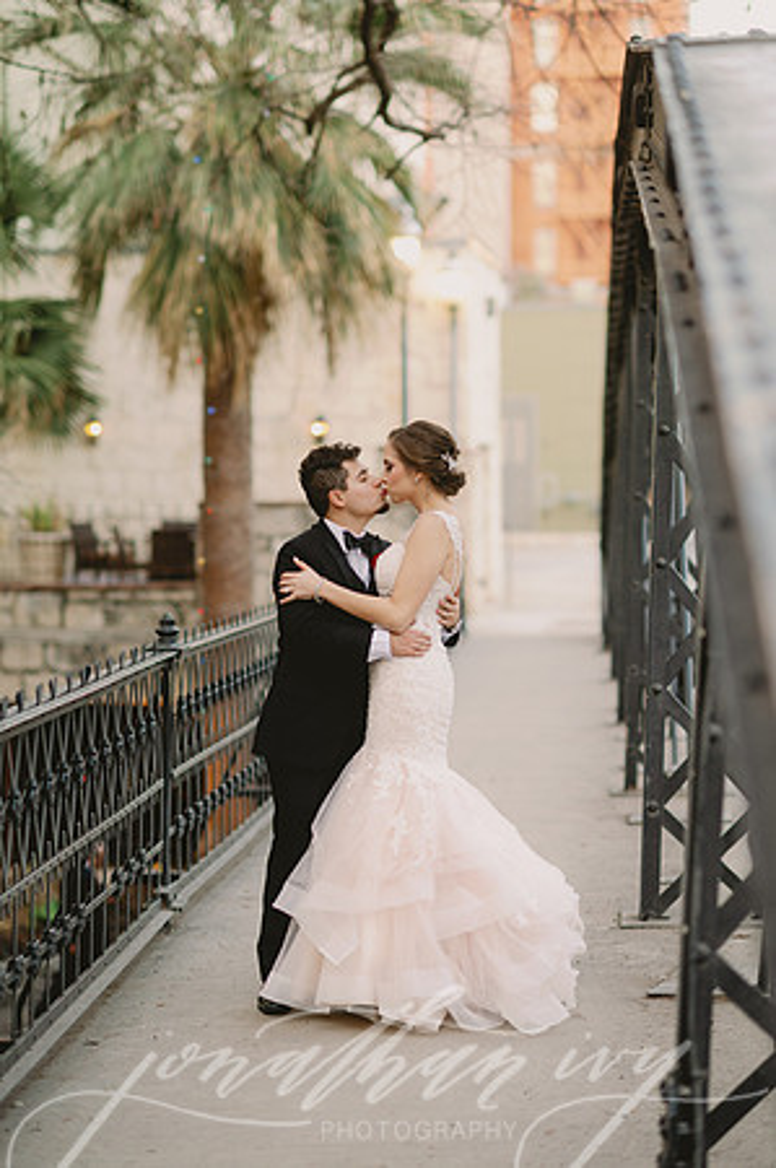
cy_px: 584
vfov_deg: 23.9
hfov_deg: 16.0
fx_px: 2754
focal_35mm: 85
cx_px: 388
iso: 500
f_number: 2.2
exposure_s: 1/400
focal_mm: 85
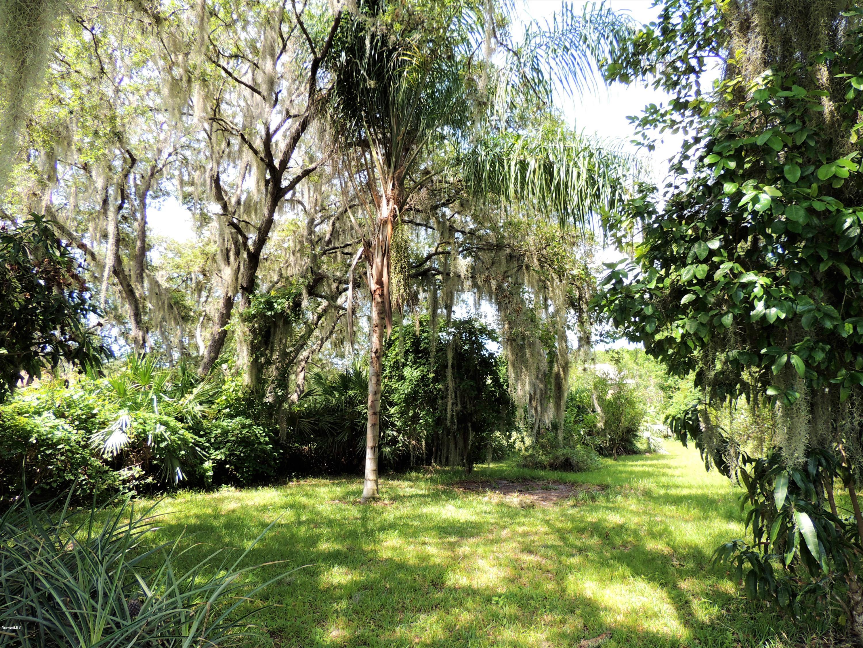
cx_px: 432
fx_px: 598
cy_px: 324
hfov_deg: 71.6
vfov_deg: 56.8
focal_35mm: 24
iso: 100
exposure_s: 1/200
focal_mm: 4.3
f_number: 3
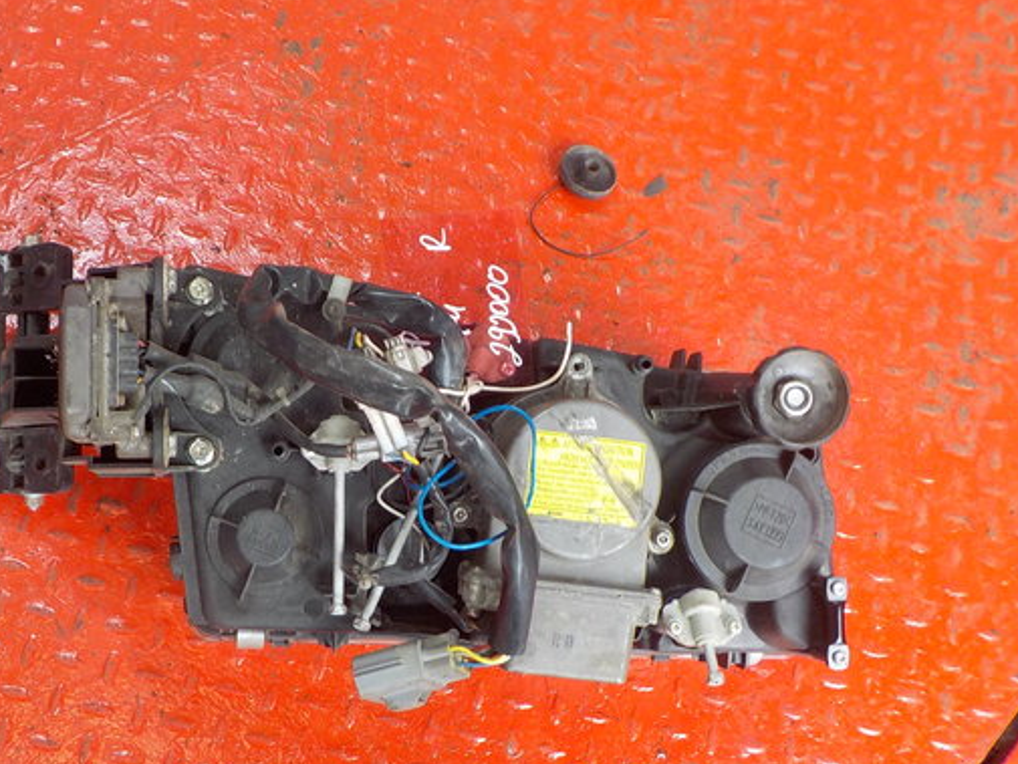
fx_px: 1118
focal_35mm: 38
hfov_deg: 48.6
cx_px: 395
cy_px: 435
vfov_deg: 37.7
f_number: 3.3
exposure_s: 1/30
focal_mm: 4.1
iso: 140
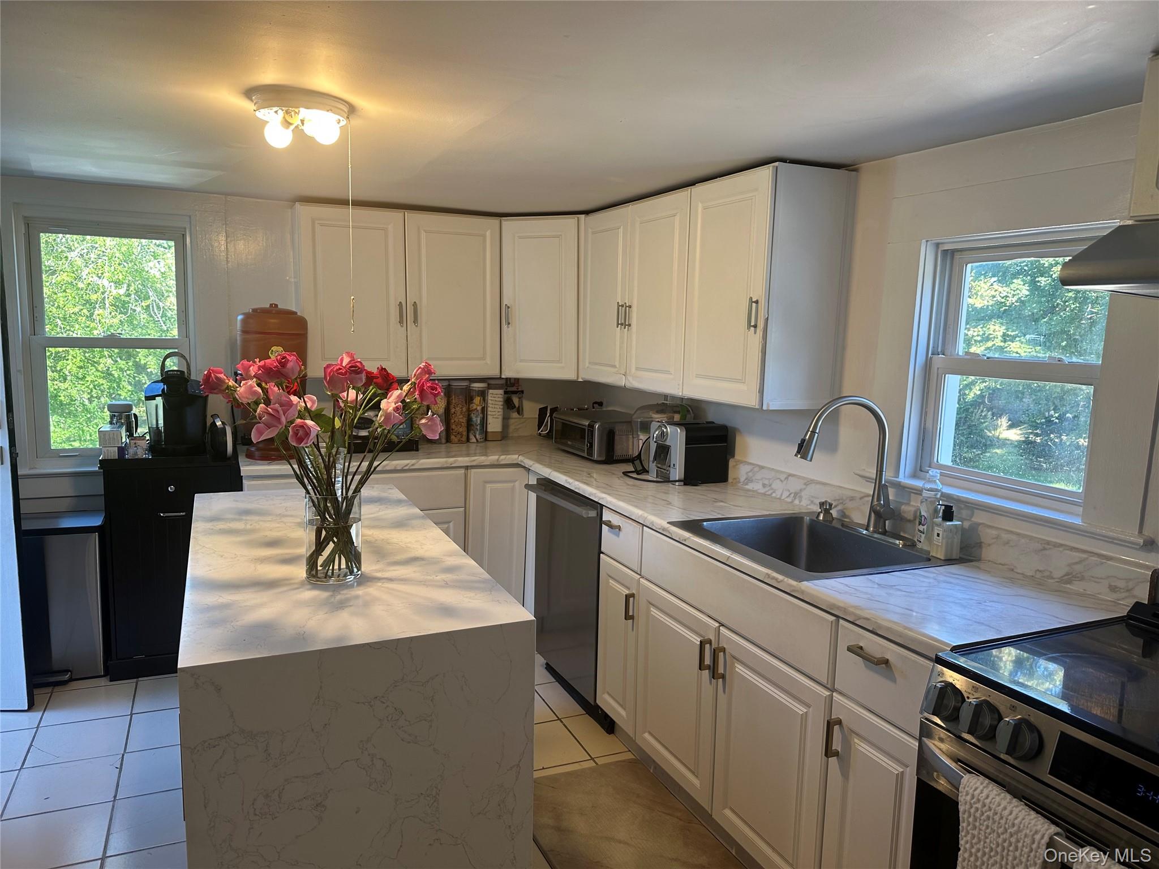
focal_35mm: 24
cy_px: 434
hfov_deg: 71.6
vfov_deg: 56.8
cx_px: 580
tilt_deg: -6.8
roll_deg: -1.0
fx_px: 804
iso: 80
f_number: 1.78
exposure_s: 1/120
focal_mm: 6.86
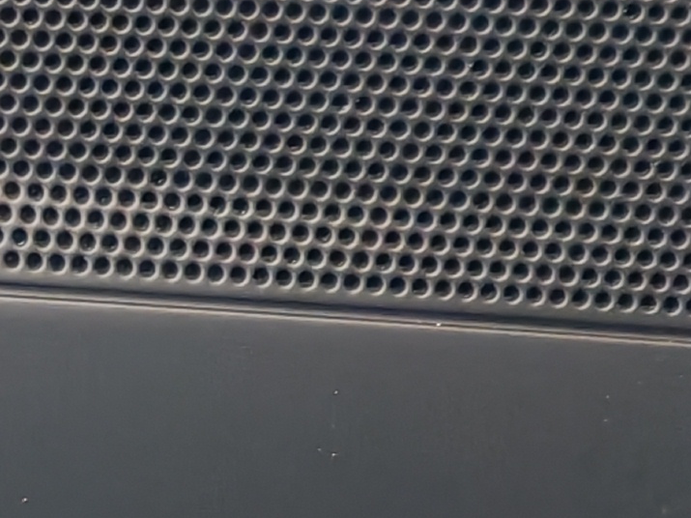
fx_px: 3772
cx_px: -727
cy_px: 652
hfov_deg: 9.7
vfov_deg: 7.8
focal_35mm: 189
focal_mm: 6.12
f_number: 1.9
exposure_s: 1/50
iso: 1250
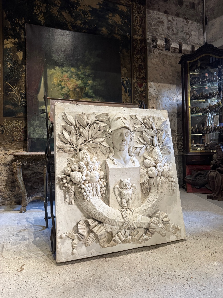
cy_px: 149
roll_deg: +0.5
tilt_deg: +0.7
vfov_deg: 71.6
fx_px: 206
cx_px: 112
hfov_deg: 56.8
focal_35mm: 24
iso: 400
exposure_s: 1/50
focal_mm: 6.76
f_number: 1.78
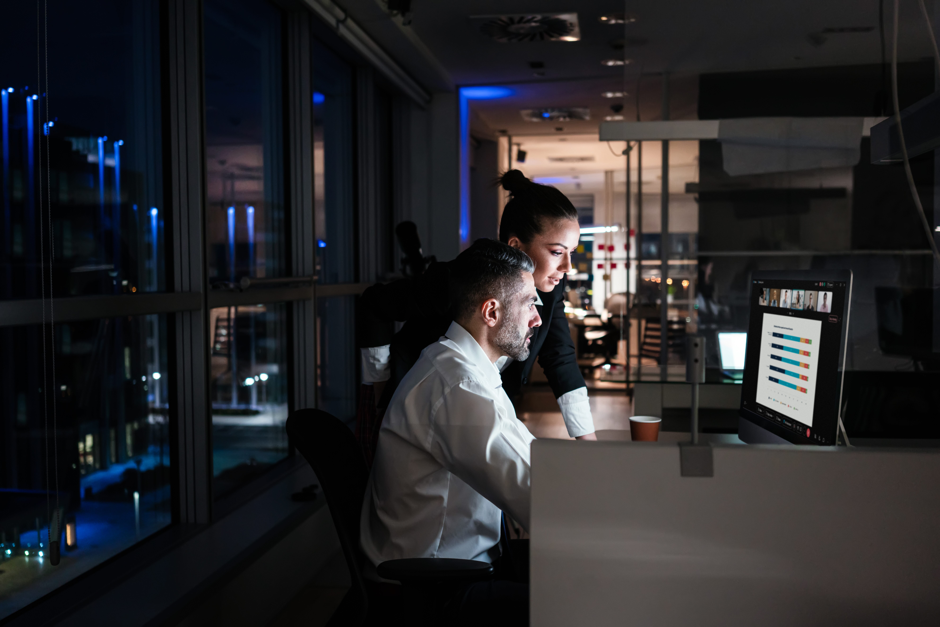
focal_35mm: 35
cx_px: 470
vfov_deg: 37.9
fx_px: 914
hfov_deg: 54.4
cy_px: 314
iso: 1000
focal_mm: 35
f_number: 2.8
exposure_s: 1/60
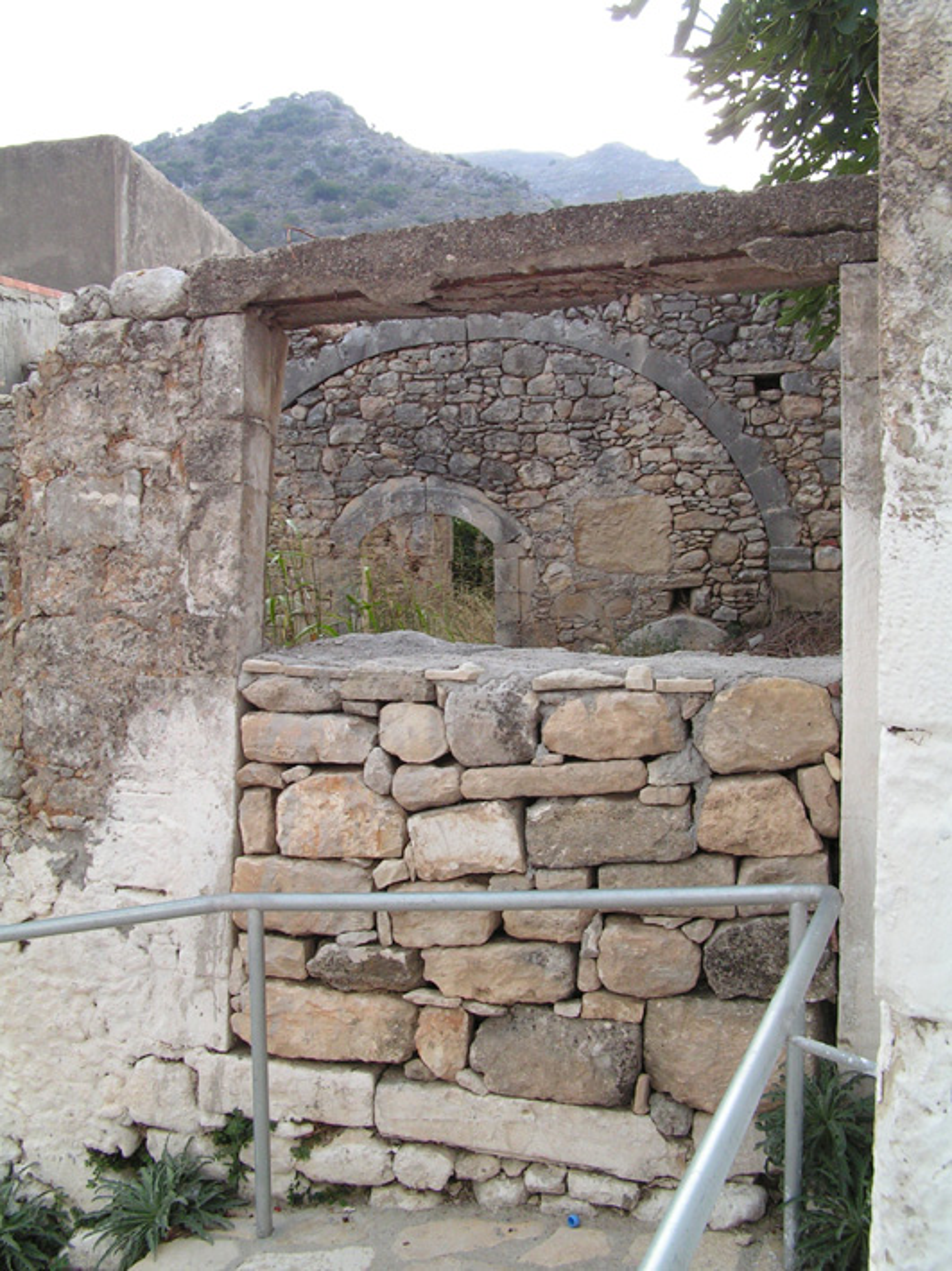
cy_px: 636
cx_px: 476
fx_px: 1395
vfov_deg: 49.0
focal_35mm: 38
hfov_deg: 37.7
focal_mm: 6.3
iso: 80
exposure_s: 1/50
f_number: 5
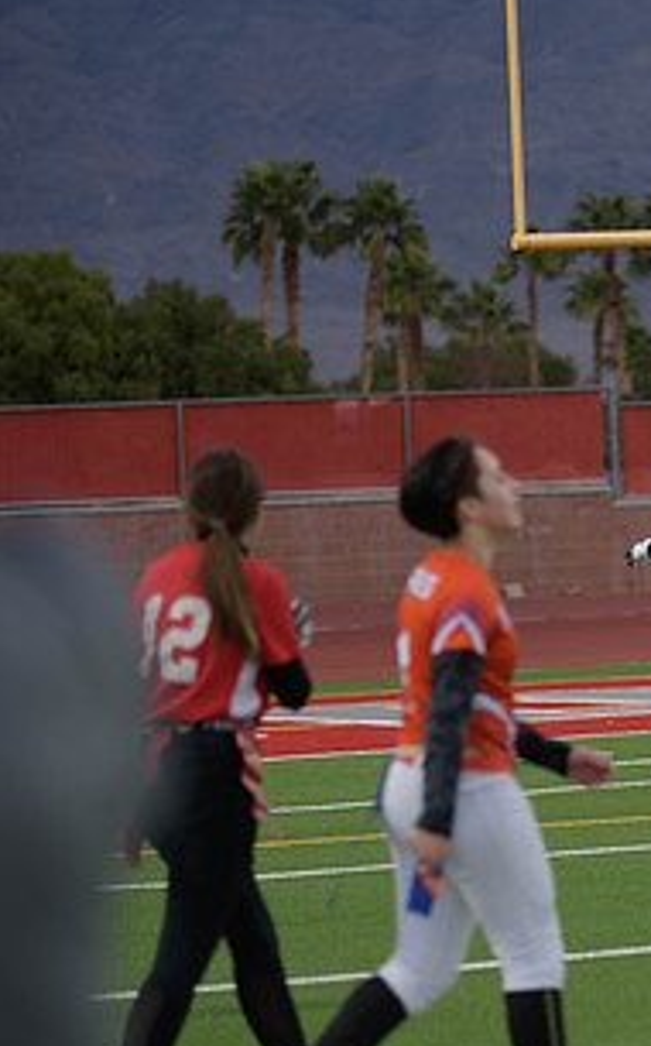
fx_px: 6630
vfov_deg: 9.0
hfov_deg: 5.6
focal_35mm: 233
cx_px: 767
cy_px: 523
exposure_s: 1/200
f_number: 2.8
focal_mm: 120
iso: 200
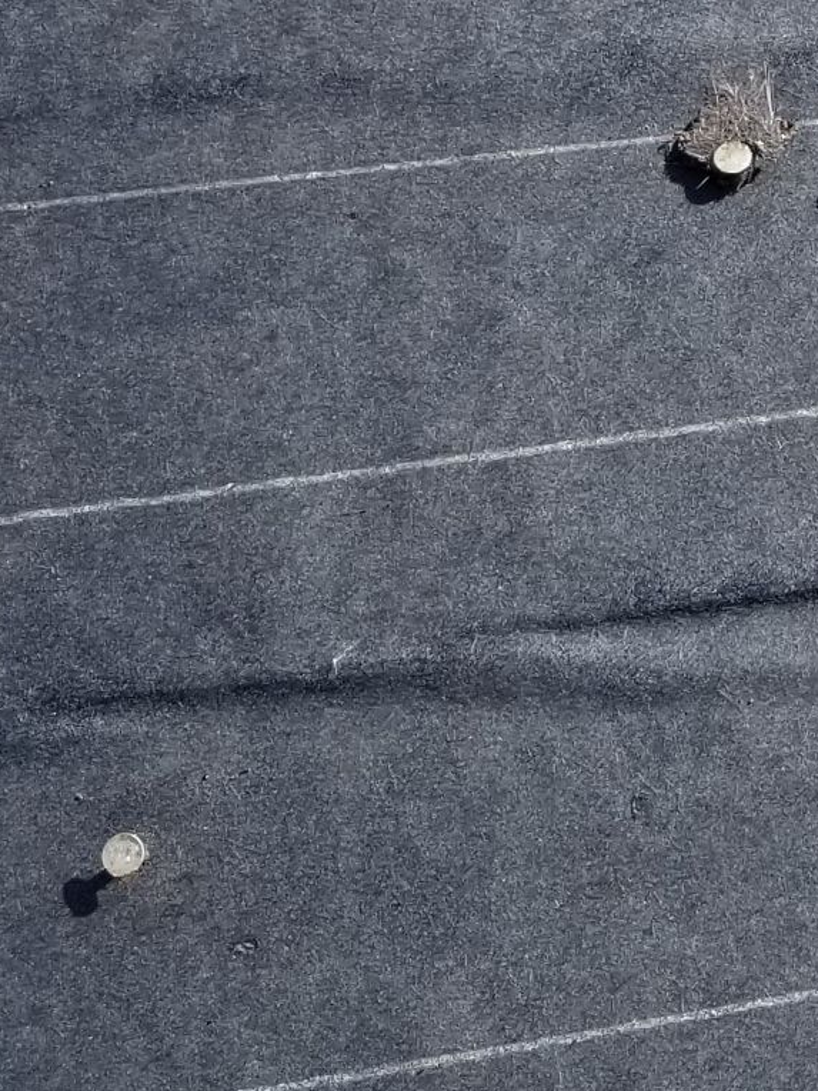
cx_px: 1509
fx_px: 3088
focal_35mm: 98
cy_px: -34
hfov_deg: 13.4
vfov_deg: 19.4
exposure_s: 1/896
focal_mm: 4.25
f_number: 1.7
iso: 50
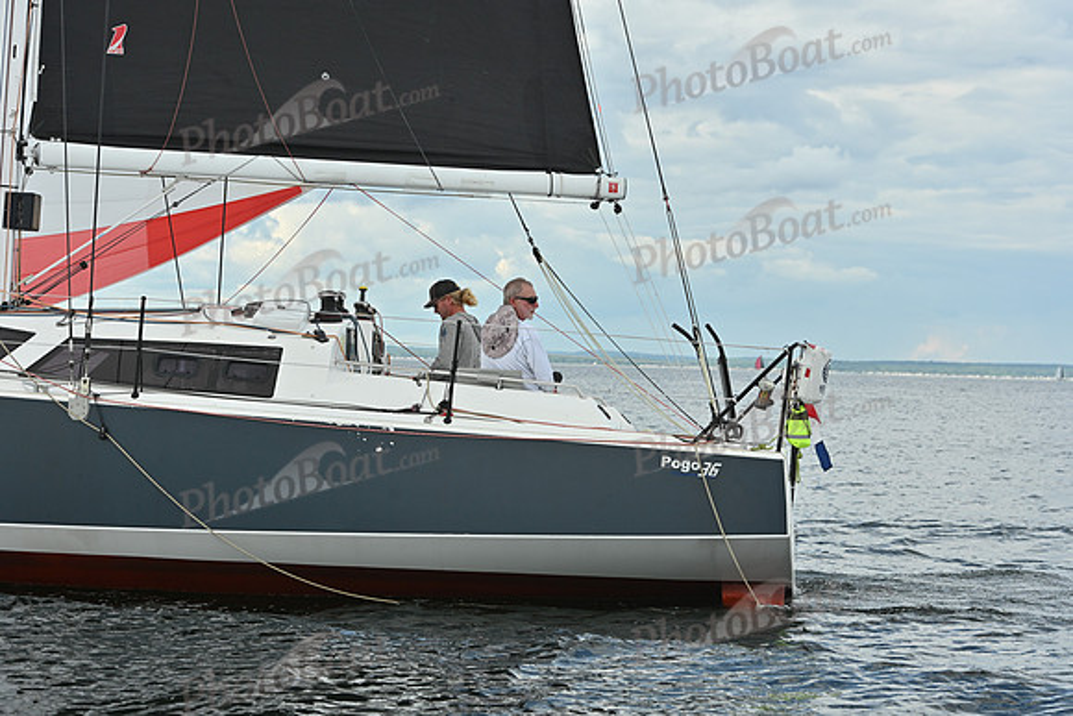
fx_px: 2743
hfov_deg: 22.1
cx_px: 536
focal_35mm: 92
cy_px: 358
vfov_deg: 14.9
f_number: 7.1
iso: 250
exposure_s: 1/800
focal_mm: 92
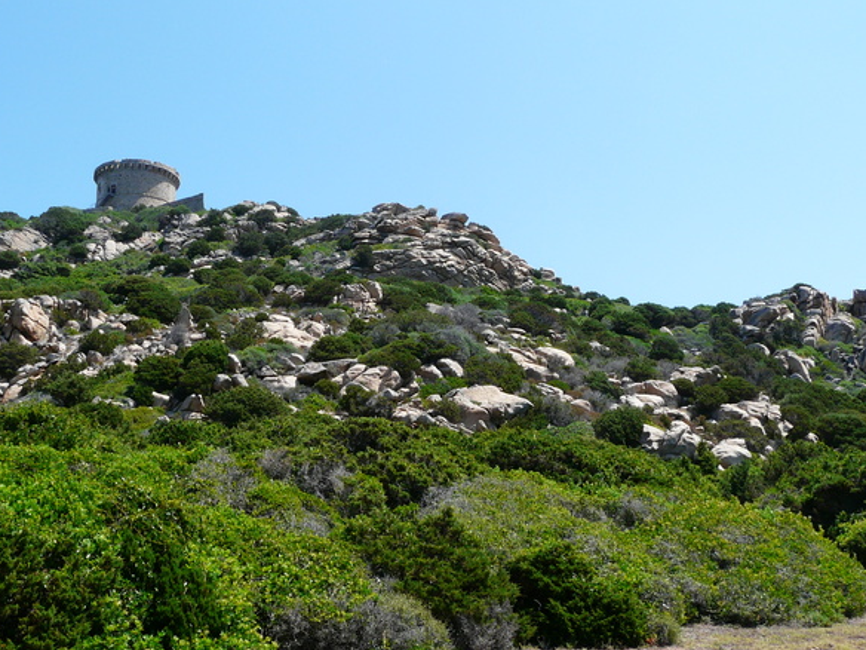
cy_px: 367
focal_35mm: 38
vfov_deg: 37.7
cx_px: 399
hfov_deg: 48.9
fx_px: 951
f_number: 5.6
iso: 100
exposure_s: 1/320
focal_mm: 4.6
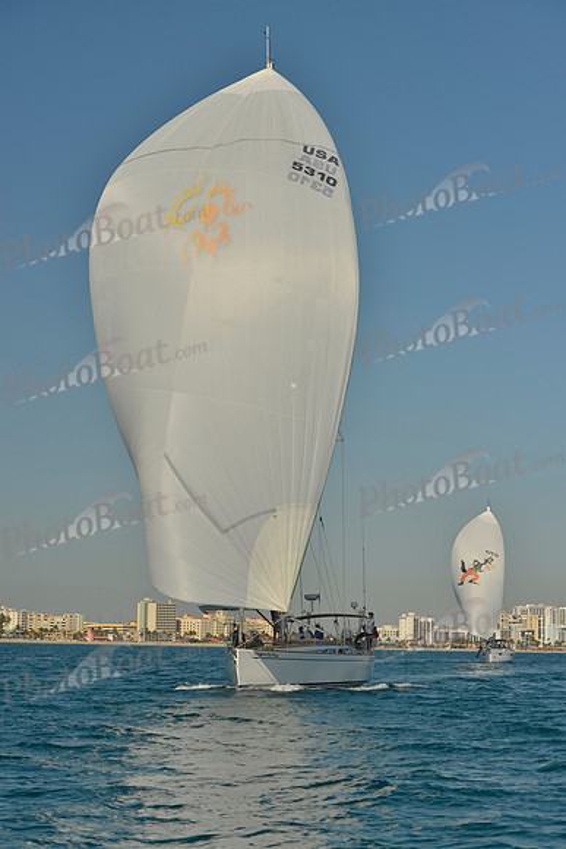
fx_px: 1650
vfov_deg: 28.8
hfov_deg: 19.5
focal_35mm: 70
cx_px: 283
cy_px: 424
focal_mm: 70
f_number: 9
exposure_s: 1/640
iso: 200
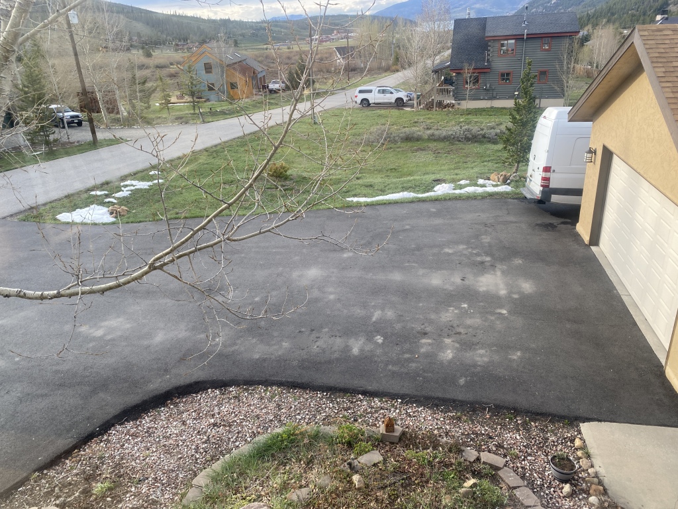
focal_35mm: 26
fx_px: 509
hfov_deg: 67.3
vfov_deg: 53.1
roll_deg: +3.6
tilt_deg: -24.1
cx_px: 339
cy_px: 254
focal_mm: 4.25
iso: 32
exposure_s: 1/271
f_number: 1.8
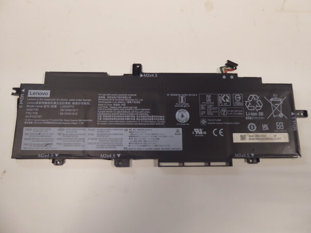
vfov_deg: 54.9
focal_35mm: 25
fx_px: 225
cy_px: 116
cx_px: 156
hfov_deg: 69.4
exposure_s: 1/60
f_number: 3.3
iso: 320
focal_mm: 4.3
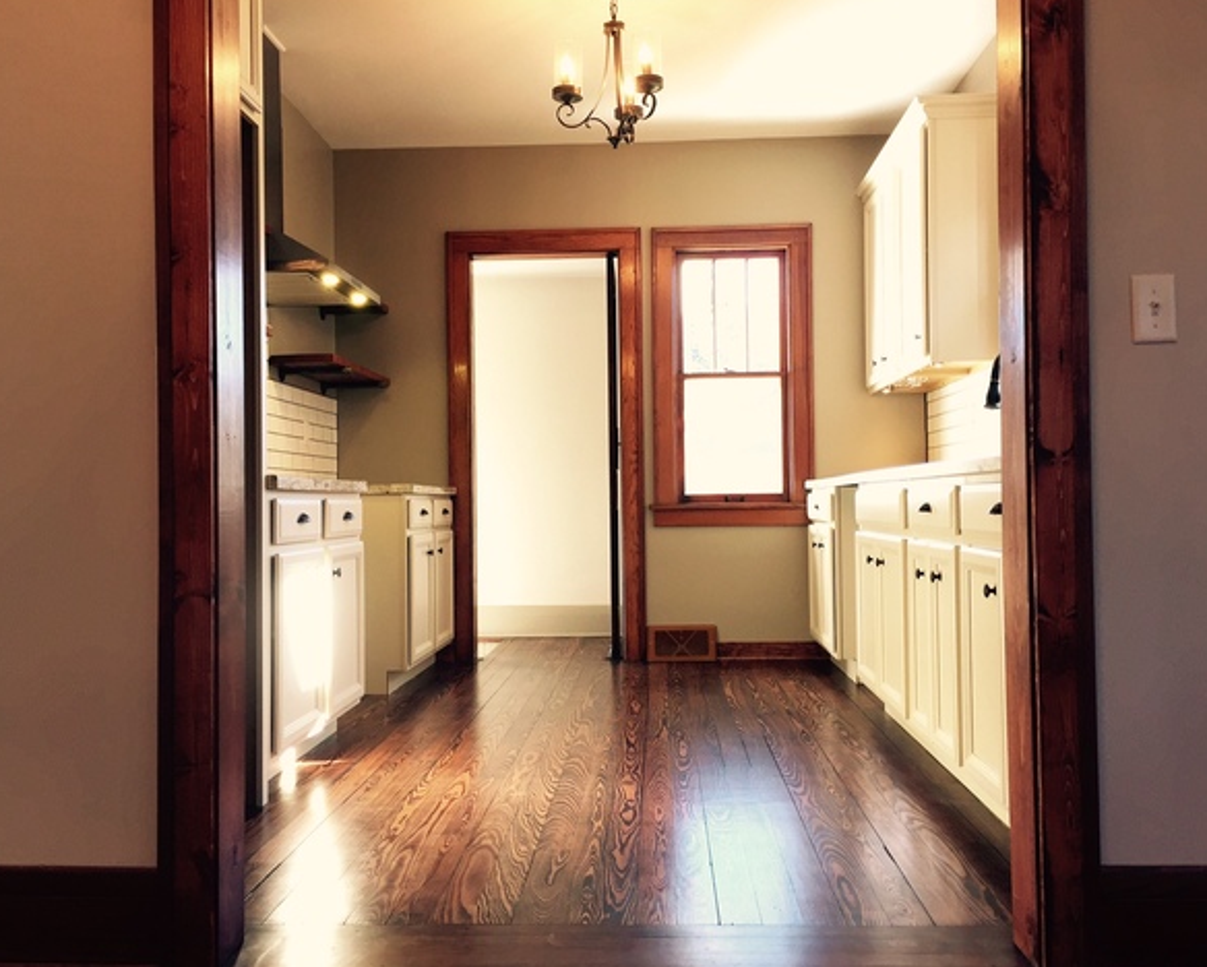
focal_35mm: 31
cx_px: 601
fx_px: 1108
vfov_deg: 47.2
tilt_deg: -0.4
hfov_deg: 57.1
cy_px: 481
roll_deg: +0.2
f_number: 2.2
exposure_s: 1/60
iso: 40
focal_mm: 4.15
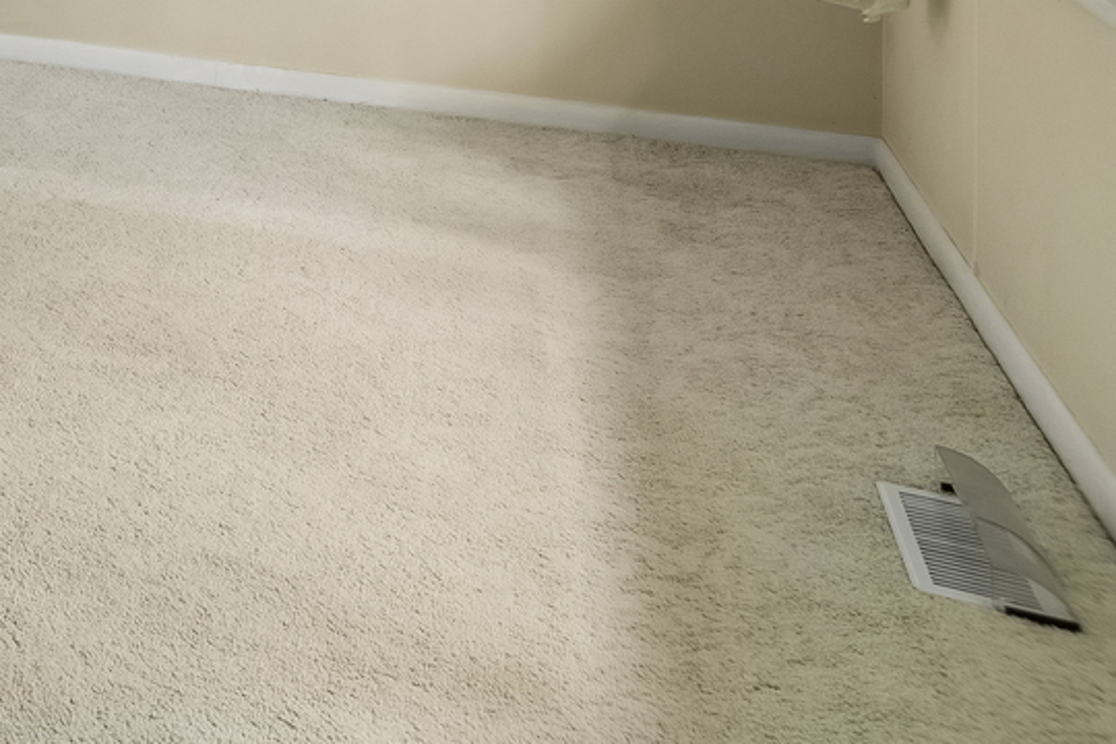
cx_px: -473
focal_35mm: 54
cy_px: -368
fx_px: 1674
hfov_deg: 27.7
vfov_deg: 21.2
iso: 250
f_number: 8
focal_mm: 12
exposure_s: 1/10
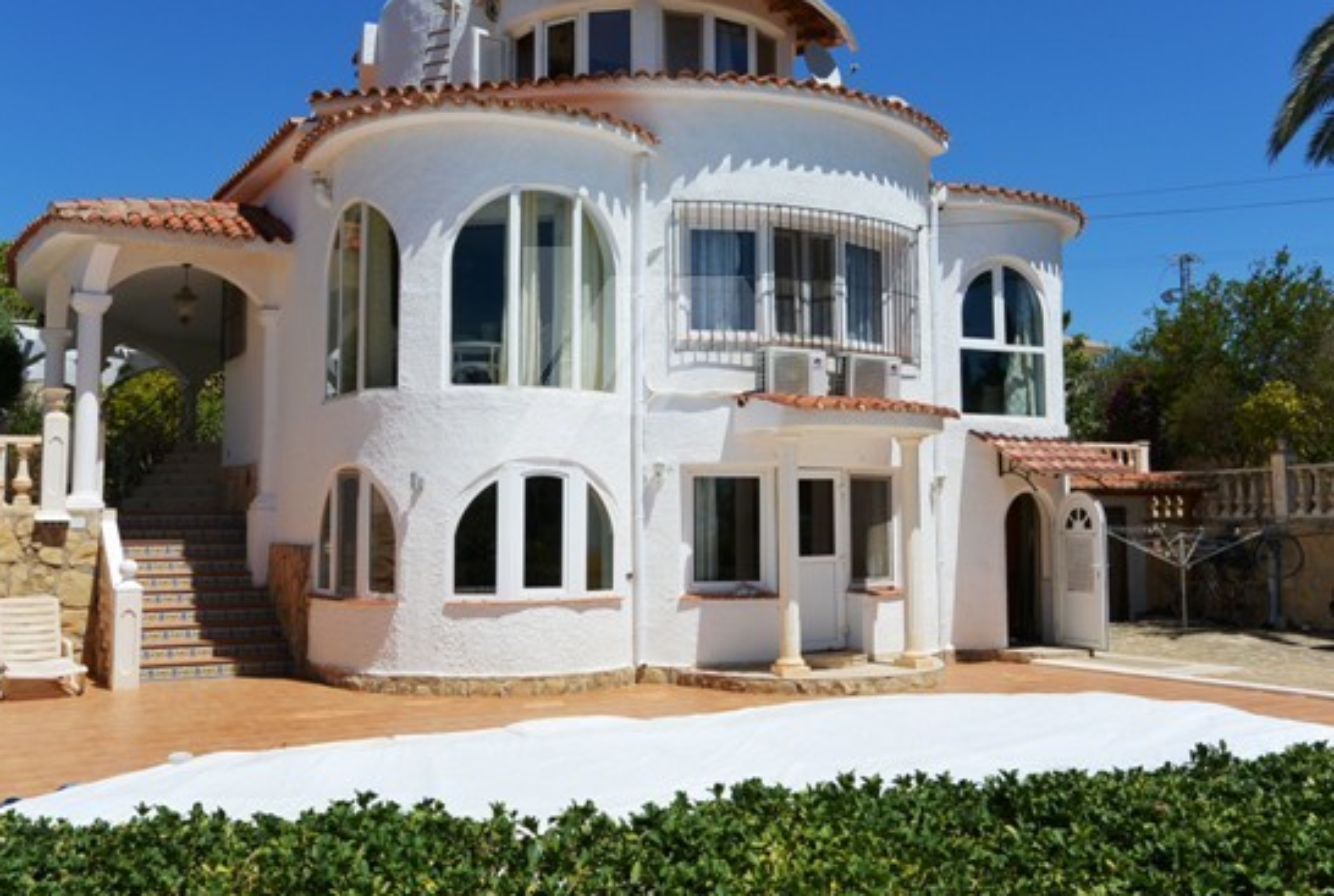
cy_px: 403
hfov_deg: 55.7
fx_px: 1263
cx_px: 677
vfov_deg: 39.0
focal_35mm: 34
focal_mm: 11
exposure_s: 1/1250
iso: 100
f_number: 4.5
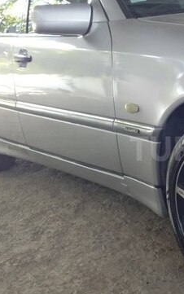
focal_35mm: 60
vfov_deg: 34.0
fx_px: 481
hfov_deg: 20.4
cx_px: 213
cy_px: 149
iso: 64
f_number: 2.2
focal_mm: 3.3
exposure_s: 1/50
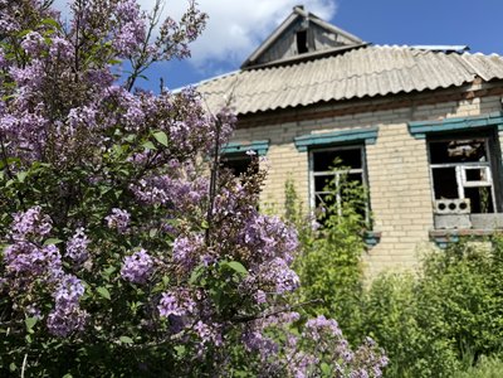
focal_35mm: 24
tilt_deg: +8.3
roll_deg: +1.3
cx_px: 252
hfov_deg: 71.6
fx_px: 349
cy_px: 189
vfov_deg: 56.8
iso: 80
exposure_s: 1/4608
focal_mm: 6.76
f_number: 1.78
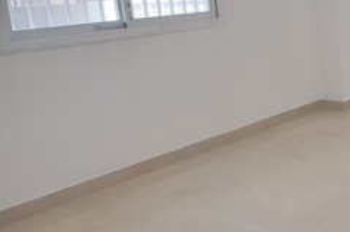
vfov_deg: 27.9
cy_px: 86
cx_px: 335
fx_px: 466
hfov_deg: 37.6
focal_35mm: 48
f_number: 1.6
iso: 50
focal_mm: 5.84
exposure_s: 1/126
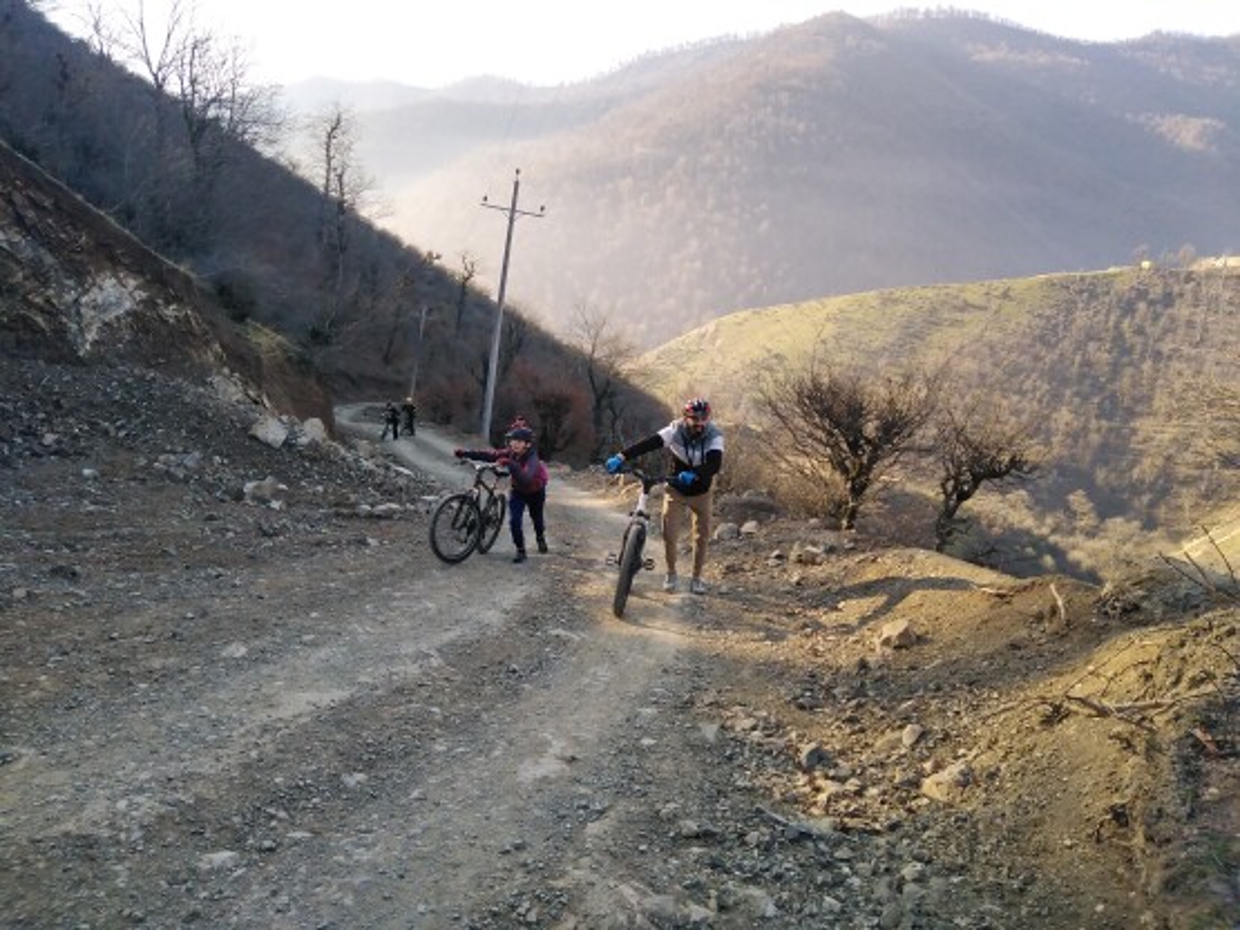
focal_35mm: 26
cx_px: 620
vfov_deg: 53.0
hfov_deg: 67.3
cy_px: 465
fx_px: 931
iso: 100
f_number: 1.8
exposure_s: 1/430
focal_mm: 3.59
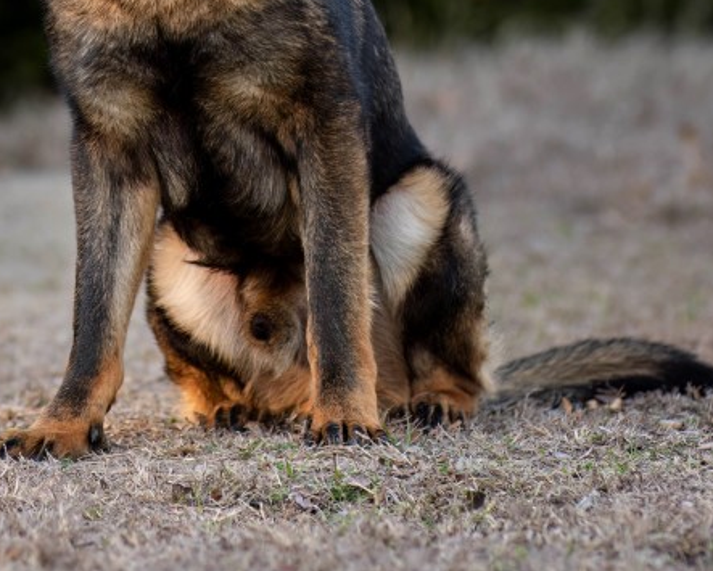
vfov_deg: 5.3
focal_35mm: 288
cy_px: -263
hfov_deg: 6.7
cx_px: 103
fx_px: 6081
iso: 160
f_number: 2.8
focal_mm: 85
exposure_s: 1/250
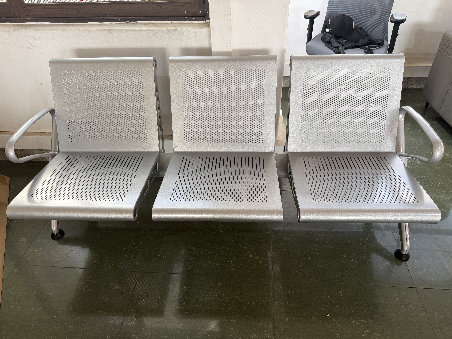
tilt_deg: -37.1
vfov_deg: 56.8
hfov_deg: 71.6
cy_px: 170
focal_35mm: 24
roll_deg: +2.3
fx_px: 313
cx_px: 226
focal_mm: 6.76
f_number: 1.78
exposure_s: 1/69
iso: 200
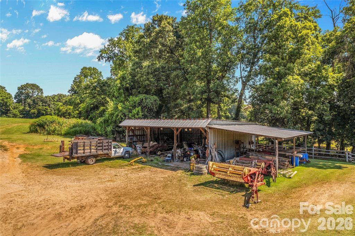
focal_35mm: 22
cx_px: 178
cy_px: 118
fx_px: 217
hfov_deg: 78.6
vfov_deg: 57.1
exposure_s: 1/730
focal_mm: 8.38
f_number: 2.8
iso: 100
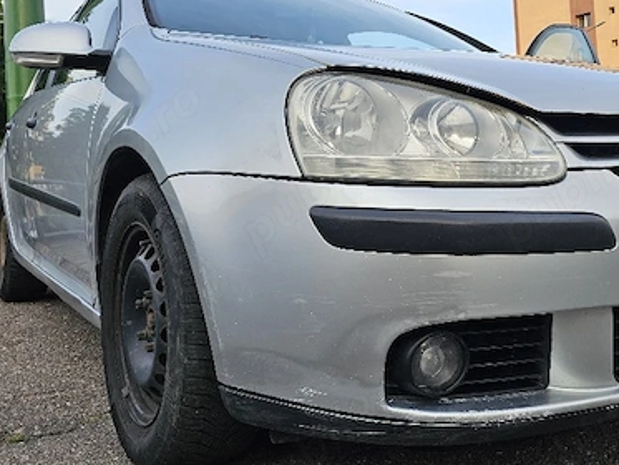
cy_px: 174
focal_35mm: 37
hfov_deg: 49.2
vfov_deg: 38.4
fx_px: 662
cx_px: 417
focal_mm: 6.3
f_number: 1.7
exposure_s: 1/182
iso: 12
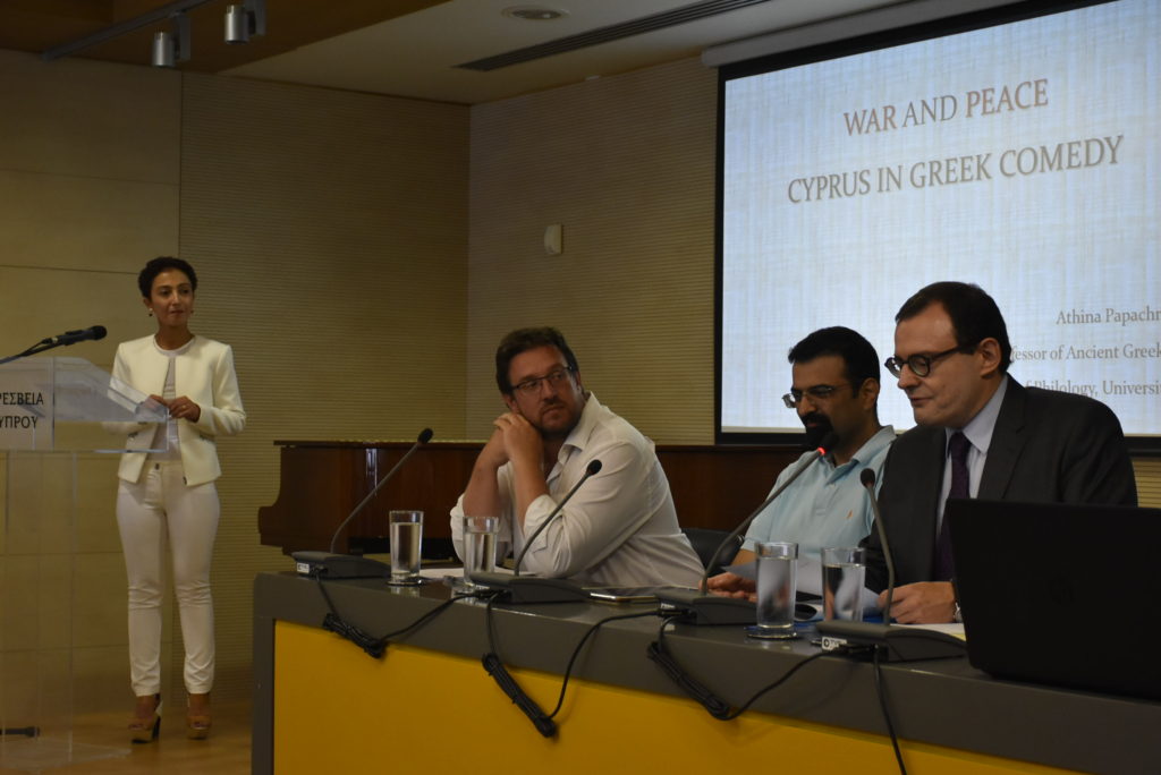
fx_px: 1936
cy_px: 388
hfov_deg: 33.4
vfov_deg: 22.7
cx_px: 580
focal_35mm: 60
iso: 1600
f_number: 5
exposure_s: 1/125
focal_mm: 40
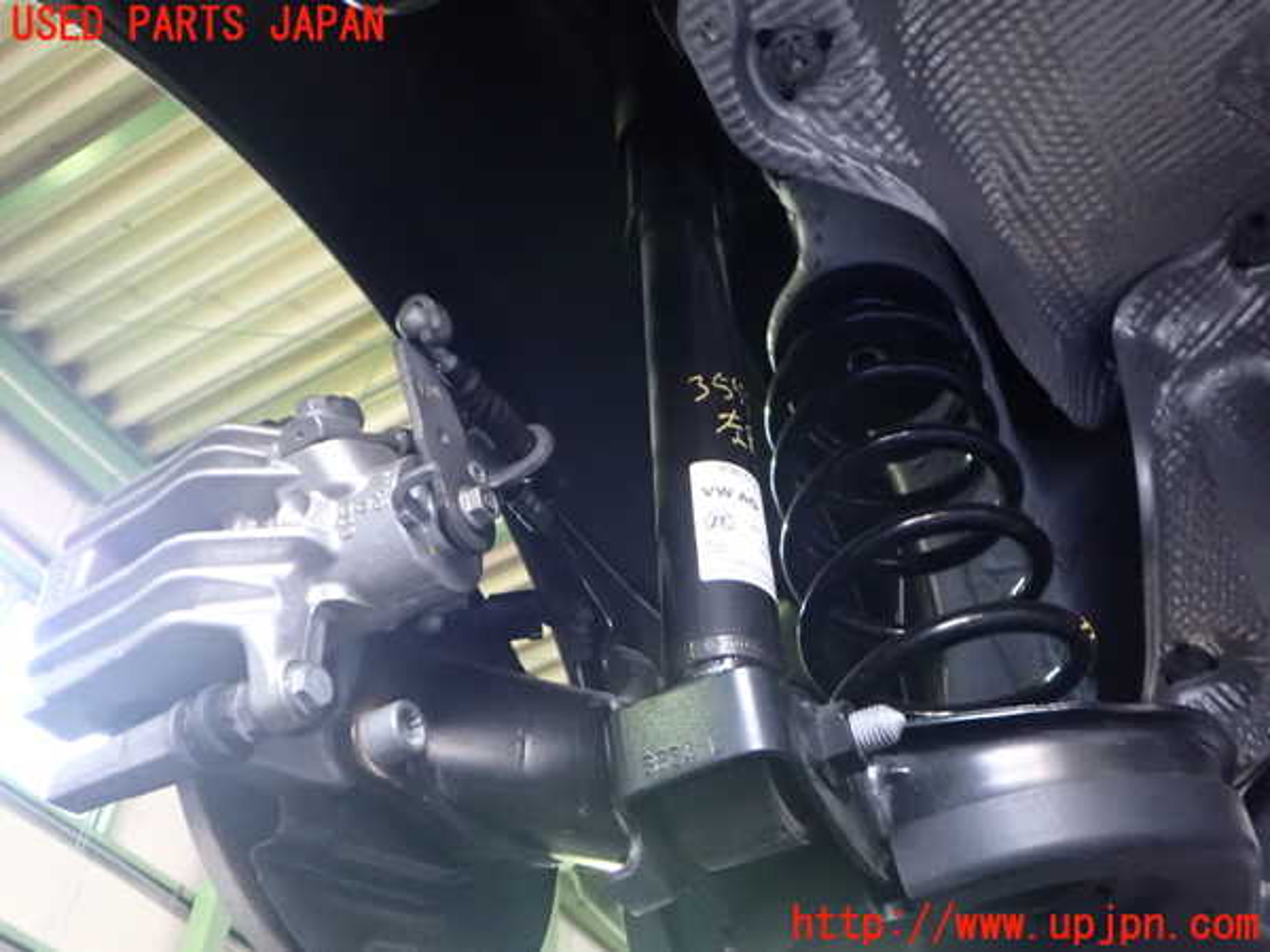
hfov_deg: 60.0
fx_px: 1101
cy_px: 476
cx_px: 635
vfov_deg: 46.8
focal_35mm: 30
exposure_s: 1/60
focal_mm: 5.4
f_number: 2.3
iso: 1600
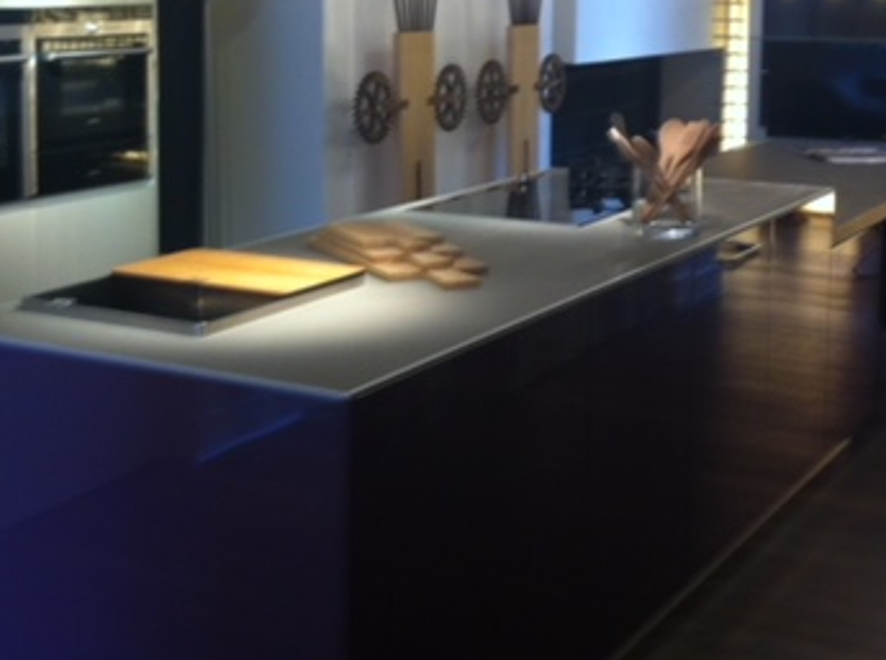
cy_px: 113
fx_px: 1660
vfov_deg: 22.1
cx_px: 401
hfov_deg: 29.9
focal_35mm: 65
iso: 100
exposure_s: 1/15
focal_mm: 3.85
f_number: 2.8
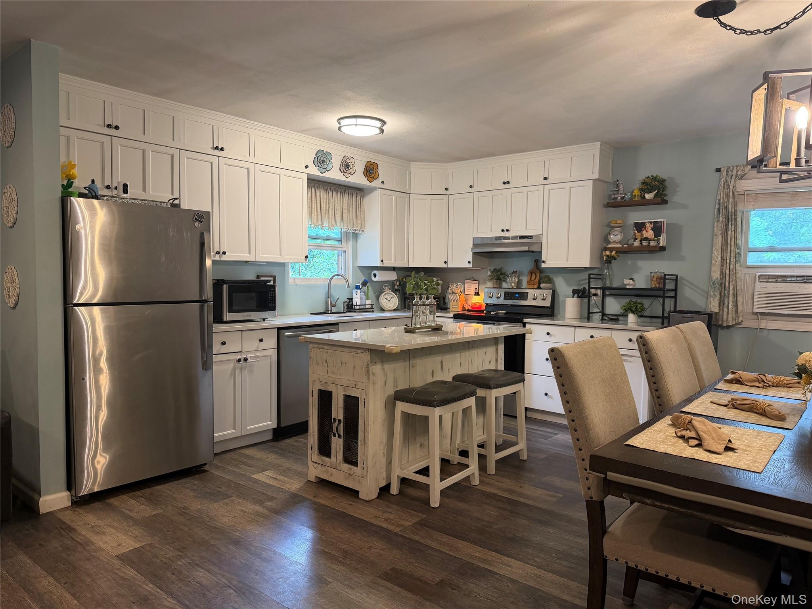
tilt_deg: -3.6
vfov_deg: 56.8
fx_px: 563
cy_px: 304
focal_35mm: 24
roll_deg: -0.8
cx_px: 406
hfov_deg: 71.6
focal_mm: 6.76
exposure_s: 1/60
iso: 200
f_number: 1.78
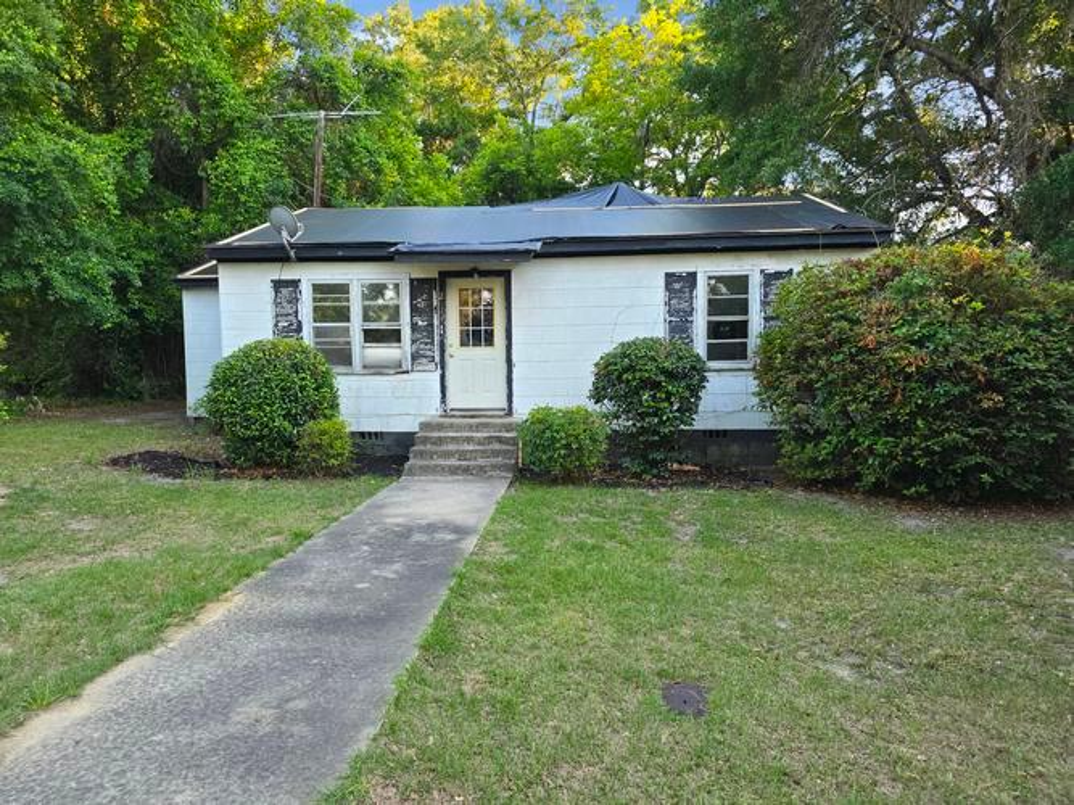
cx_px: 537
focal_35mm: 23
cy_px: 402
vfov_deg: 58.9
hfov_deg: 73.9
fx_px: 713
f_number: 1.7
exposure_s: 1/180
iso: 100
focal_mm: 6.3
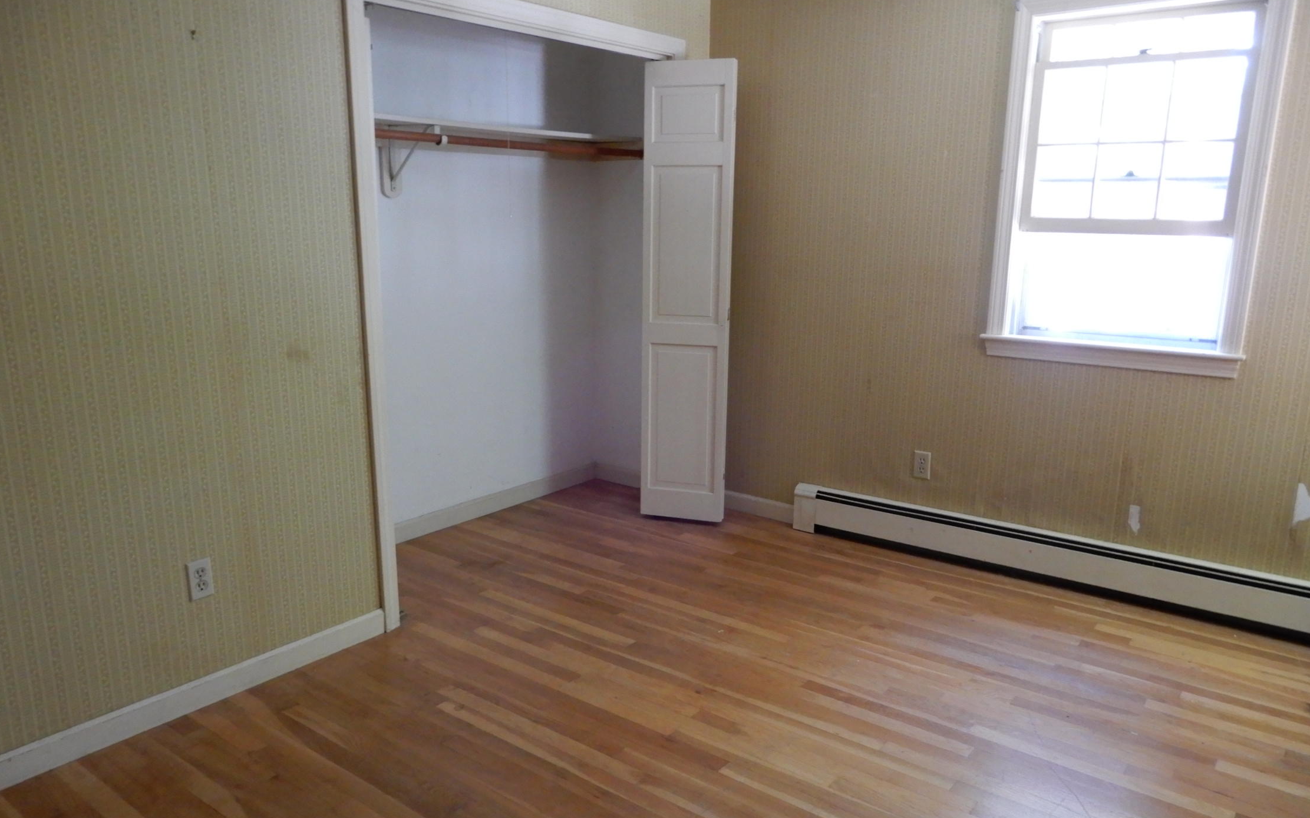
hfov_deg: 70.4
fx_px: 928
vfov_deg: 47.6
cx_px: 647
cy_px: 432
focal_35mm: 26
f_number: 3.4
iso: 400
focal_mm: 4.3
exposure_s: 1/13
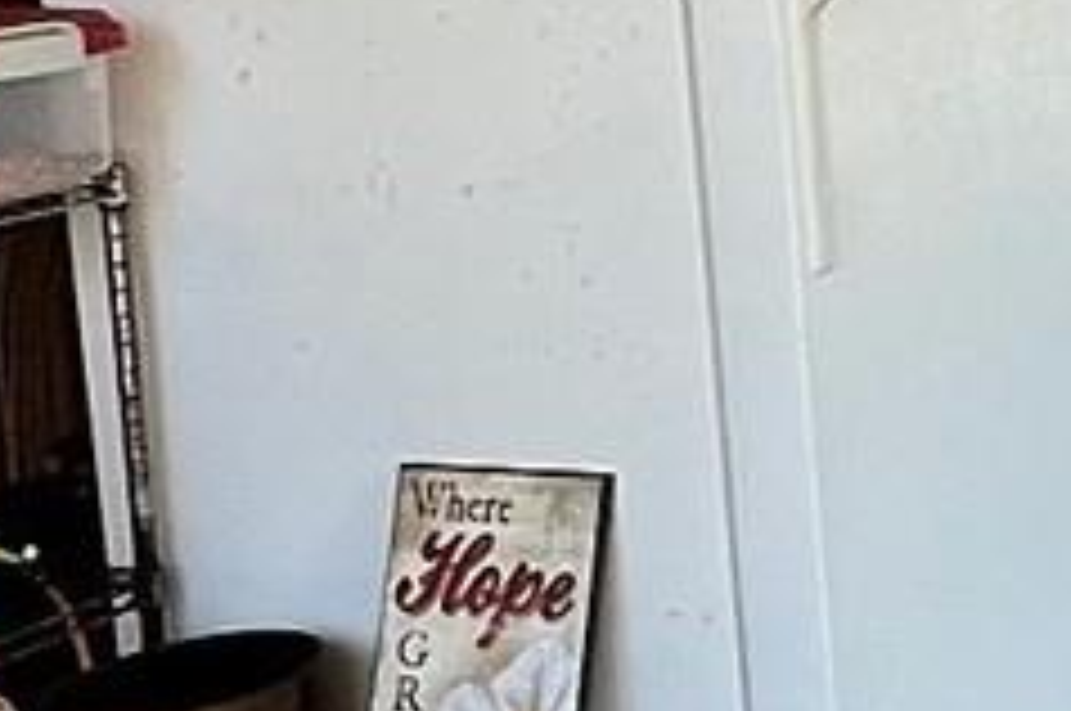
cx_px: 1948
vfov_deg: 14.8
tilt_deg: -8.5
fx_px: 2704
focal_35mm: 91
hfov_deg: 17.8
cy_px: 76
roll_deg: +0.5
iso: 160
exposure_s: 1/99
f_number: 1.8
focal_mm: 1.57
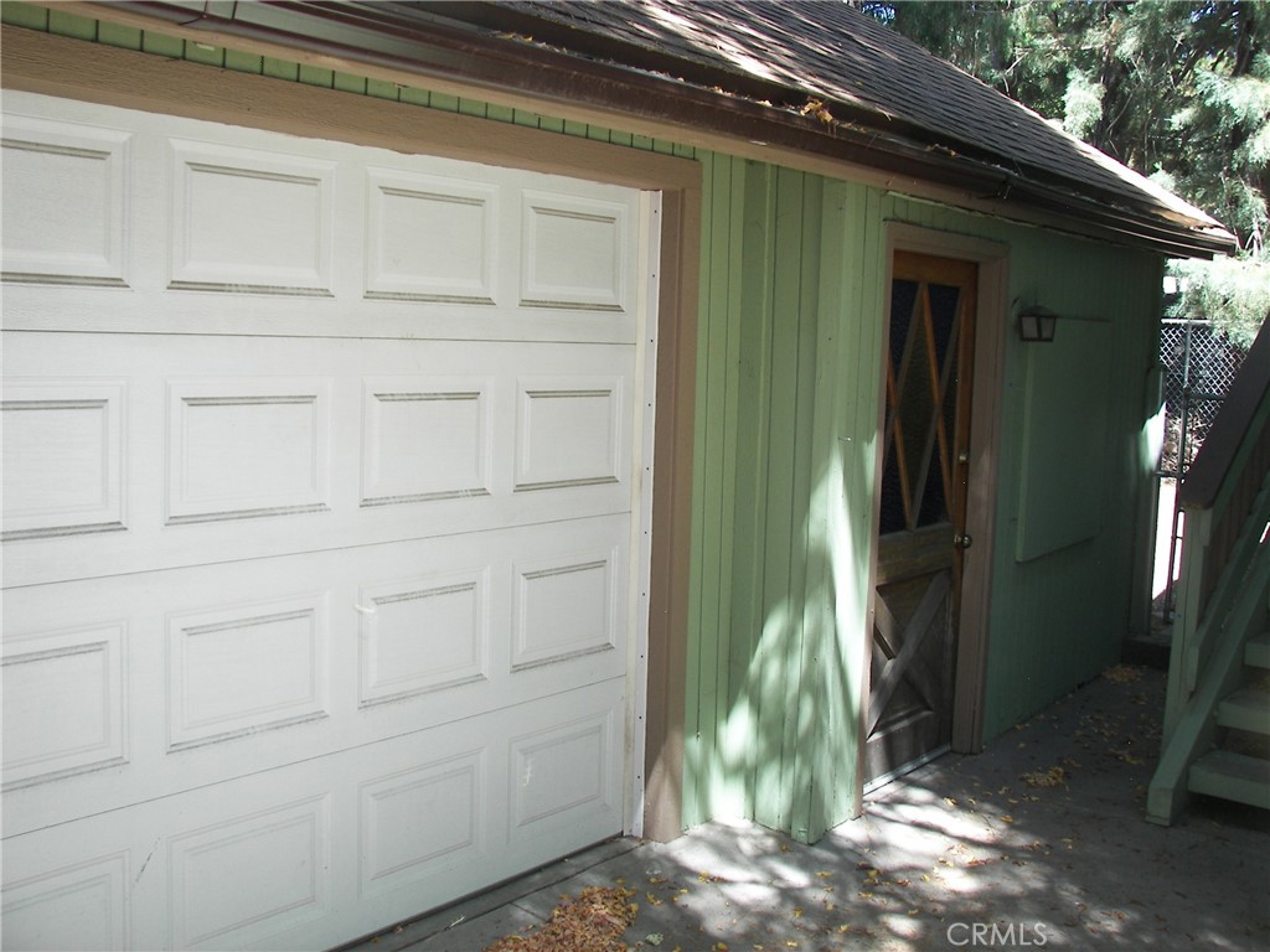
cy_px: 476
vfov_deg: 39.7
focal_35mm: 36
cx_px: 635
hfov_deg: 51.4
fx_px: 1321
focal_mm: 6
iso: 50
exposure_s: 1/80
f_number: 2.8
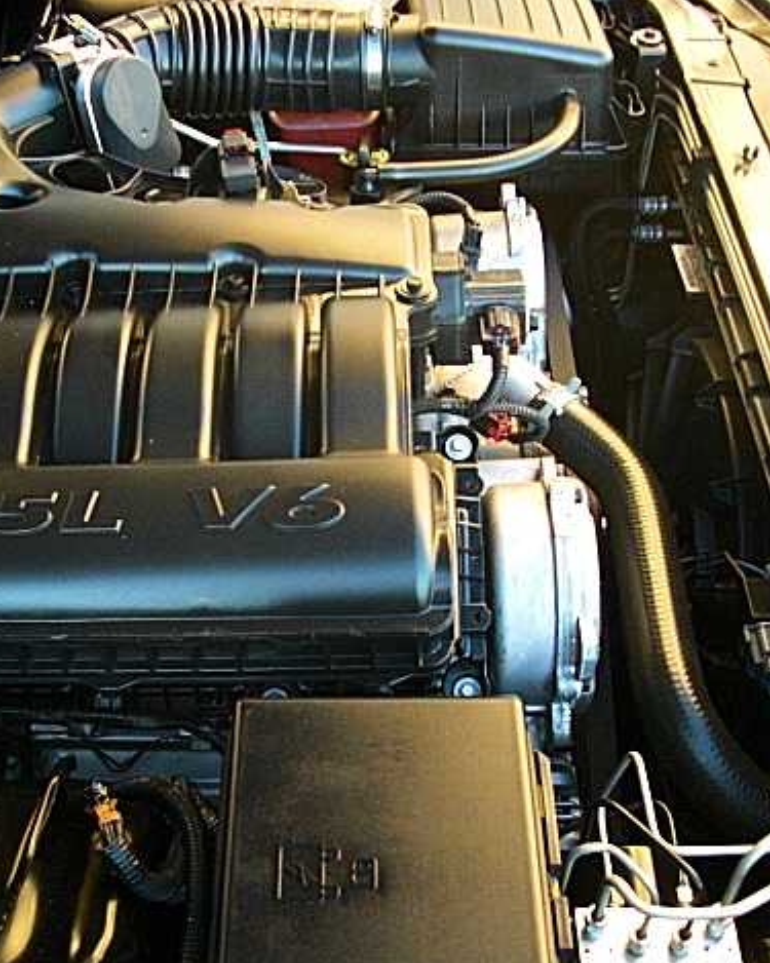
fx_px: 1368
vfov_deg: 38.8
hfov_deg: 31.4
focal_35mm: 48
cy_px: 489
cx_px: 314
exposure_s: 1/80
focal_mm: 6.3
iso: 400
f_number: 2.8
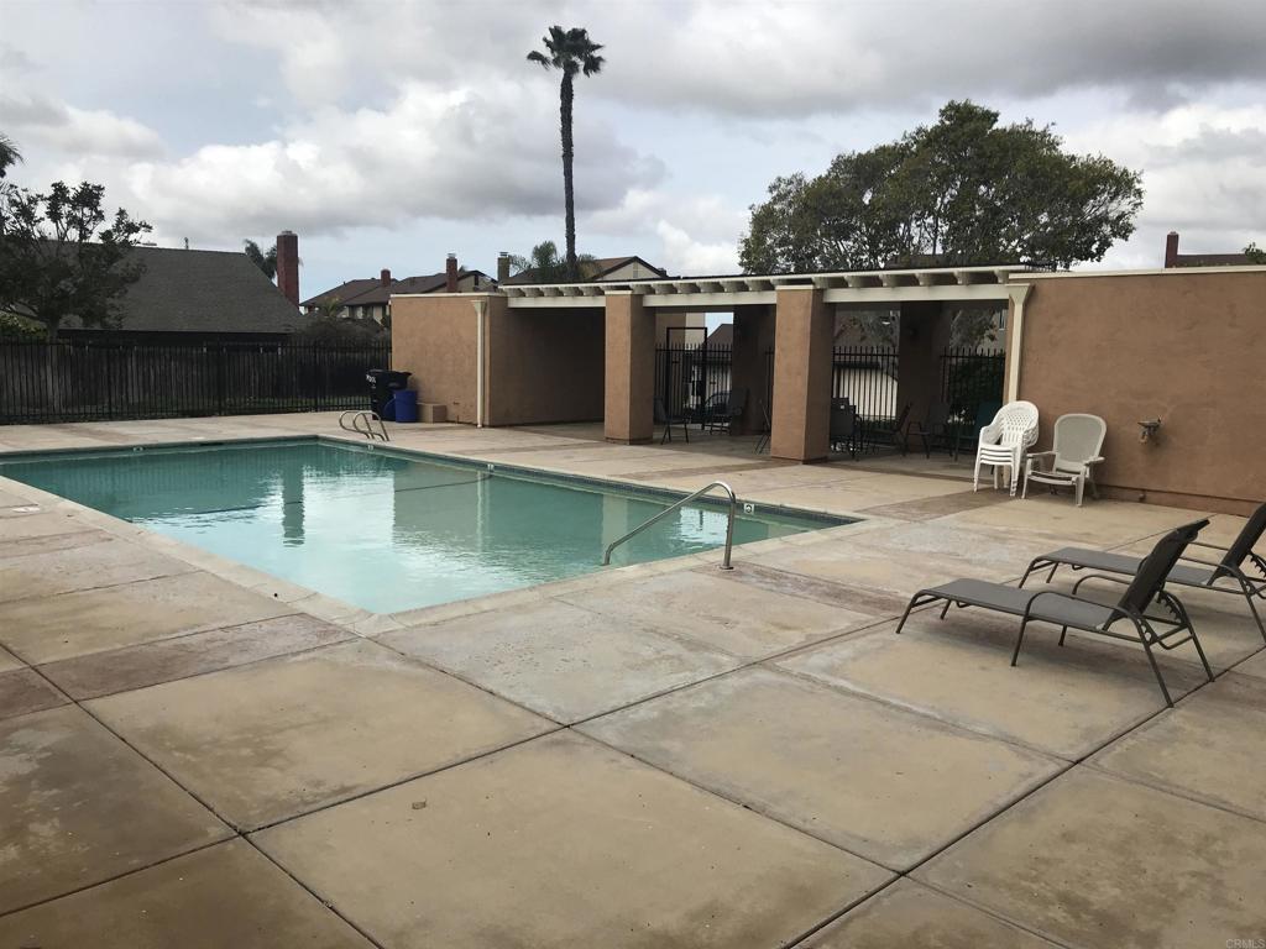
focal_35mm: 28
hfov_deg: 63.4
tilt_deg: -6.4
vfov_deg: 49.7
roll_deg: -1.0
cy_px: 474
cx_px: 633
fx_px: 1024
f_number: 1.8
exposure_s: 1/3300
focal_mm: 3.99
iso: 20
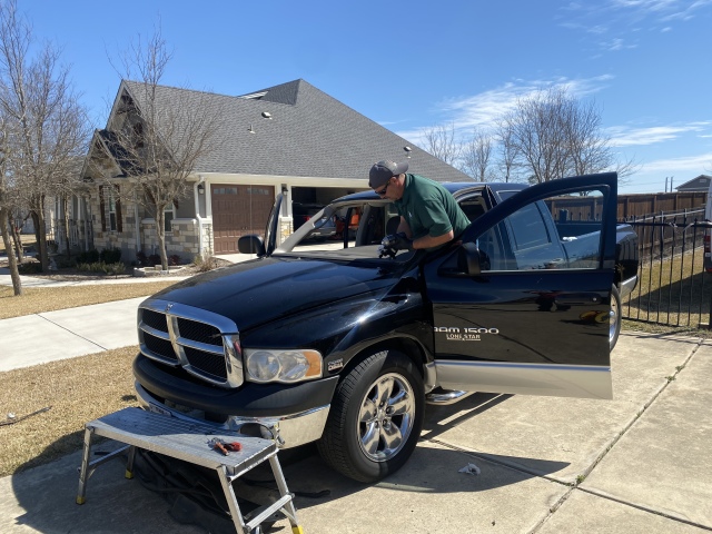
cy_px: 267
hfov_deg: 67.3
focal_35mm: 26
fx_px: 535
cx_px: 356
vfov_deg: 53.1
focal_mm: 4.25
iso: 32
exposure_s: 1/2513
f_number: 1.8
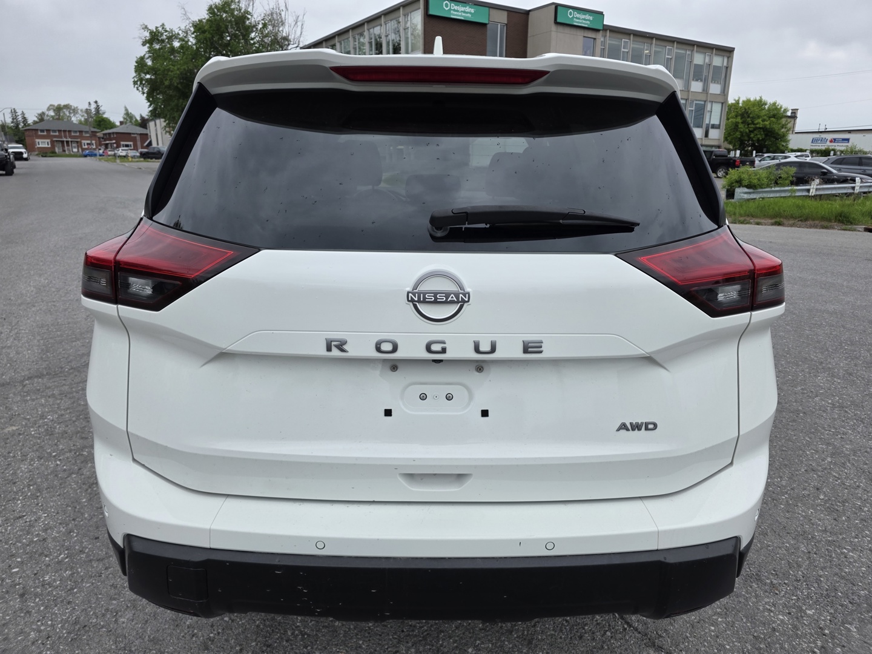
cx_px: 436
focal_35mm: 23
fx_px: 579
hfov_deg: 73.9
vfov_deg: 58.9
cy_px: 327
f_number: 1.7
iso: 80
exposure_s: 1/4057
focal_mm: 6.3
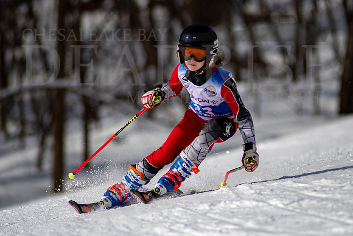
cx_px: 208
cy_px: 118
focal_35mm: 529
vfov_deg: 2.6
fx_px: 5192
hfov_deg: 3.9
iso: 100
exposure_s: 1/8000
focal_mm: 300
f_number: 2.8
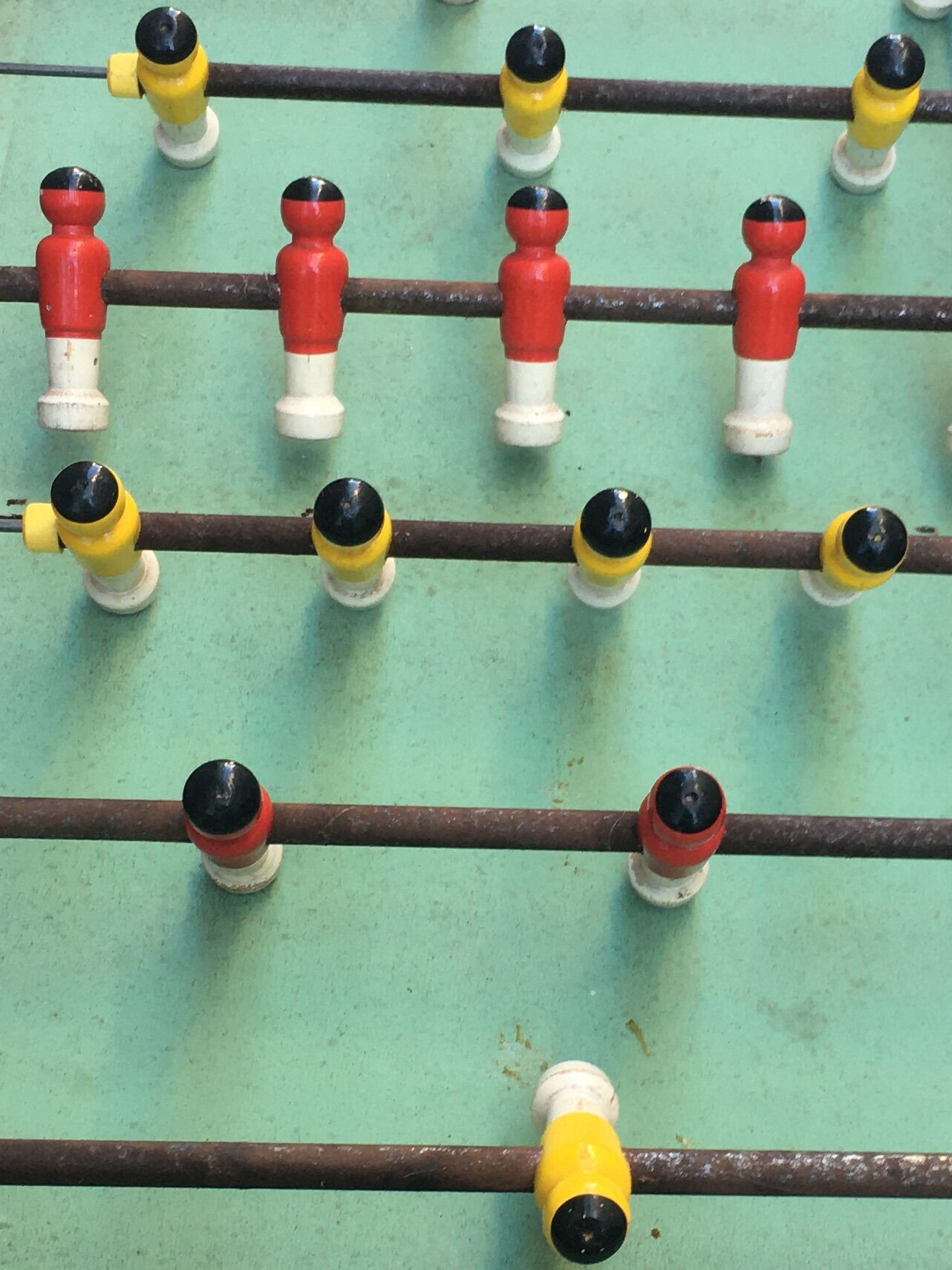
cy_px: 819
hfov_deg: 21.6
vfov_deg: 28.4
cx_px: 562
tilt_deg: -52.5
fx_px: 2493
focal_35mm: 68
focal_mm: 4.15
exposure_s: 1/50
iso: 32
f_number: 2.2
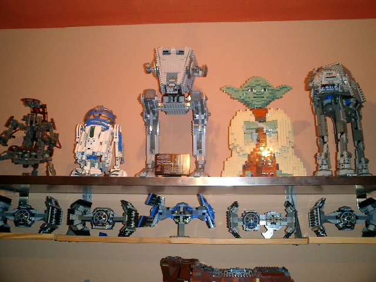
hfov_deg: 51.4
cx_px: 188
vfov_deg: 39.7
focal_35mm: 36
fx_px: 391
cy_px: 141
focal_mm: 7.5
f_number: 3.2
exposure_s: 1/30
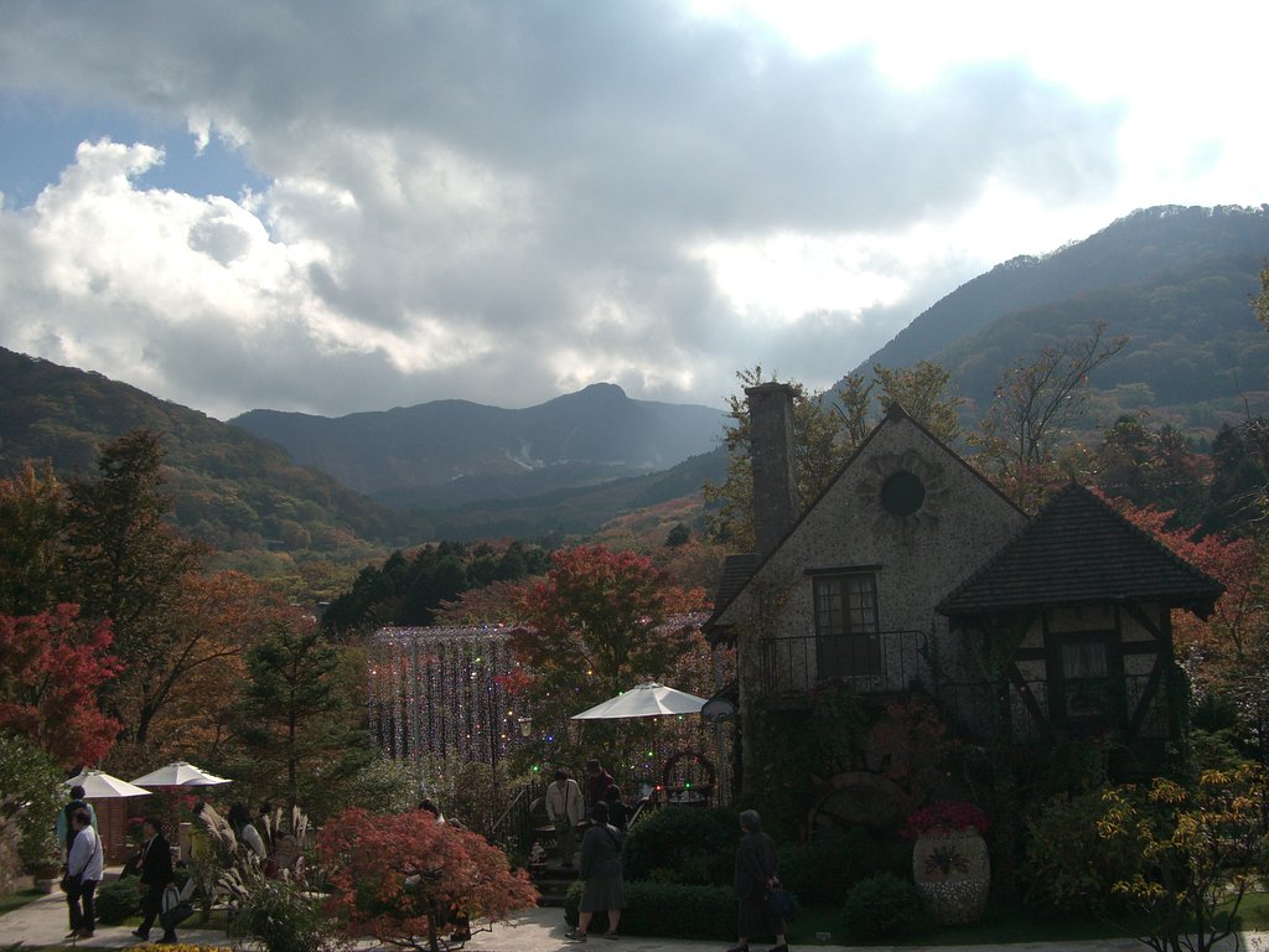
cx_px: 634
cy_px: 476
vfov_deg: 37.7
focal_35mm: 38
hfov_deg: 49.0
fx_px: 1393
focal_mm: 7.9
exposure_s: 1/400
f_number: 5.6
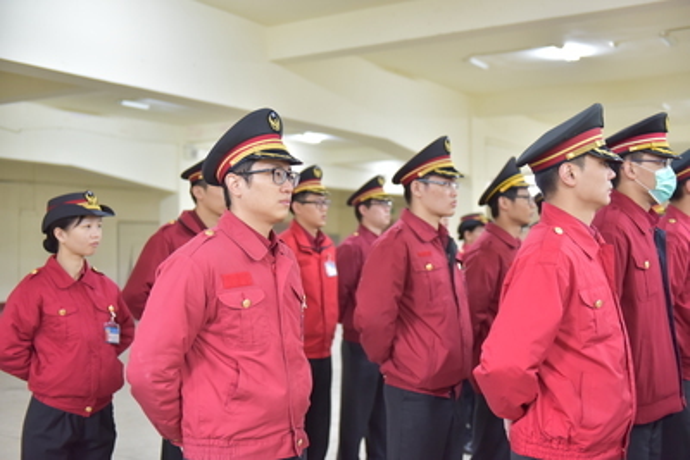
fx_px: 863
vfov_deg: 29.9
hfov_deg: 43.6
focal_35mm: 45
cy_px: 230
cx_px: 345
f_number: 2.8
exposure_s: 1/60
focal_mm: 45
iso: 2000
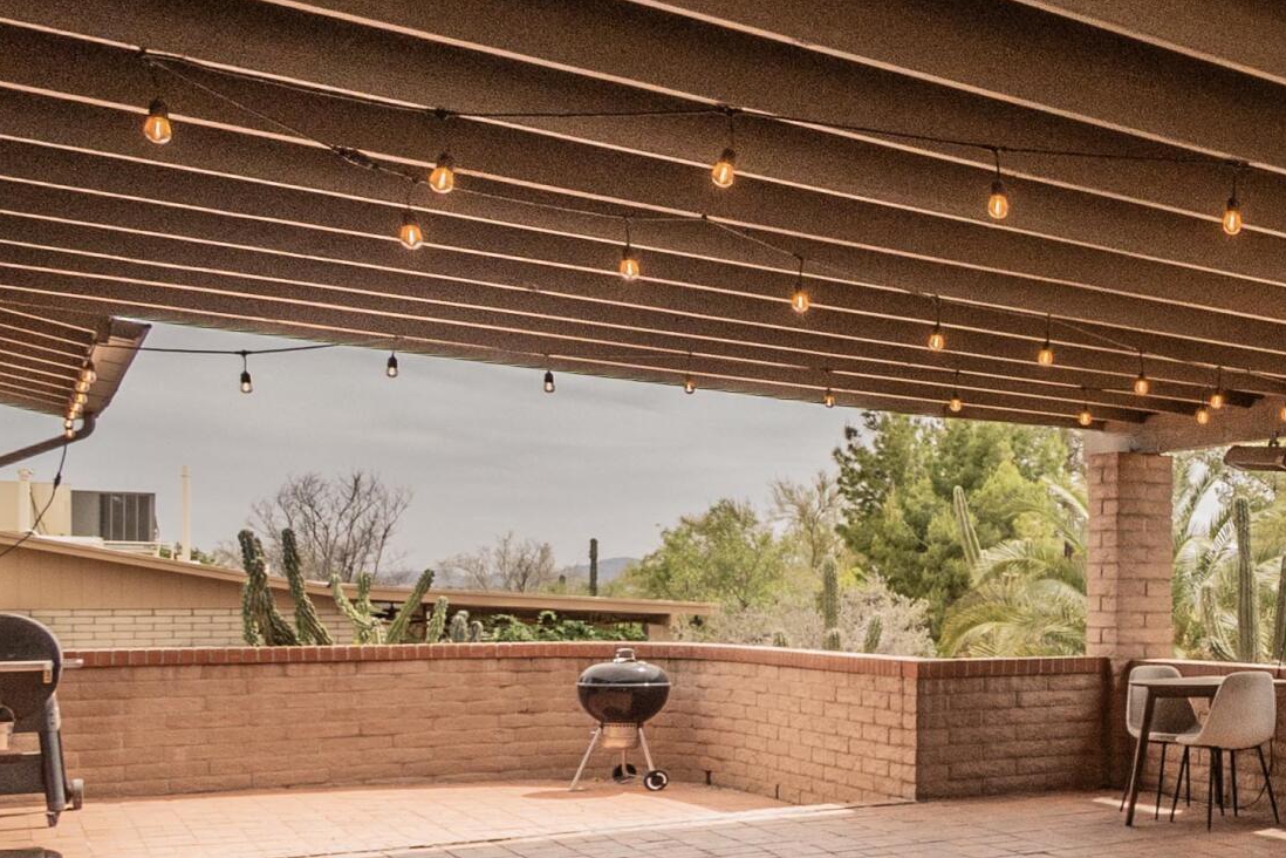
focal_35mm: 41
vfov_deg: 32.3
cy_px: 587
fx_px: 1464
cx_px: 1565
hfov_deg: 36.1
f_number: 13
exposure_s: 1/500
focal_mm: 10
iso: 1000
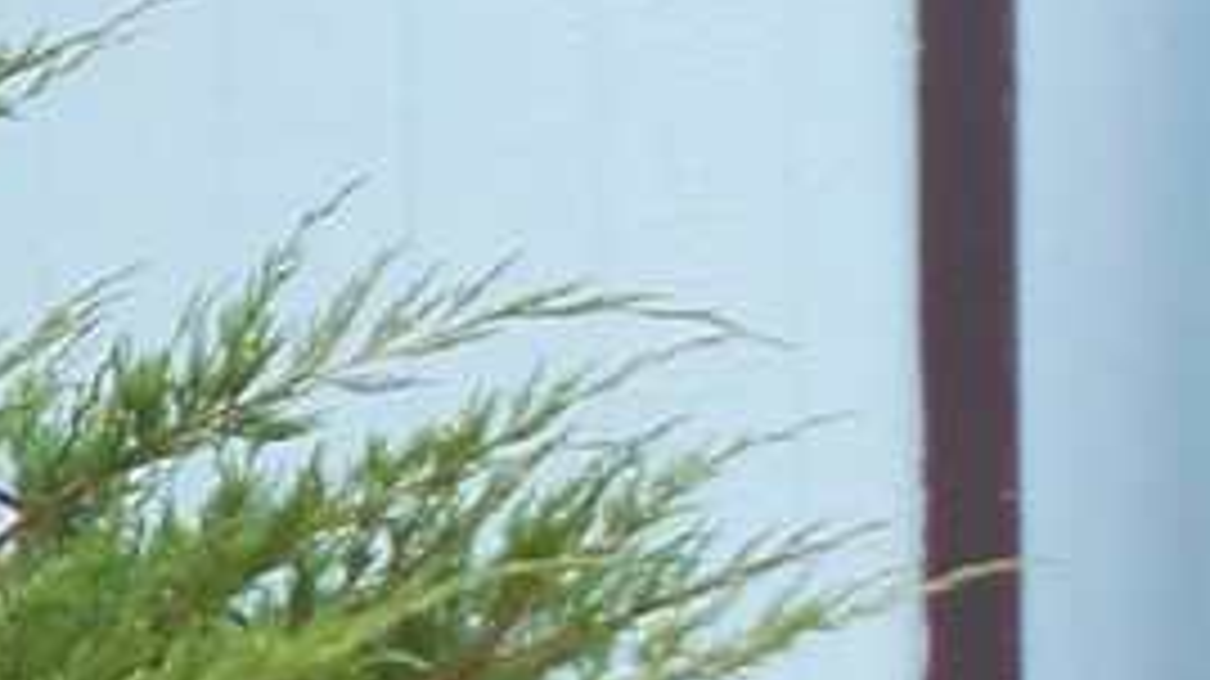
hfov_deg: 7.0
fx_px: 9043
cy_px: 698
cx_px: -2132
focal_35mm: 282
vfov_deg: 4.3
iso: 100
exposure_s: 1/60
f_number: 3.8
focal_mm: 6.2
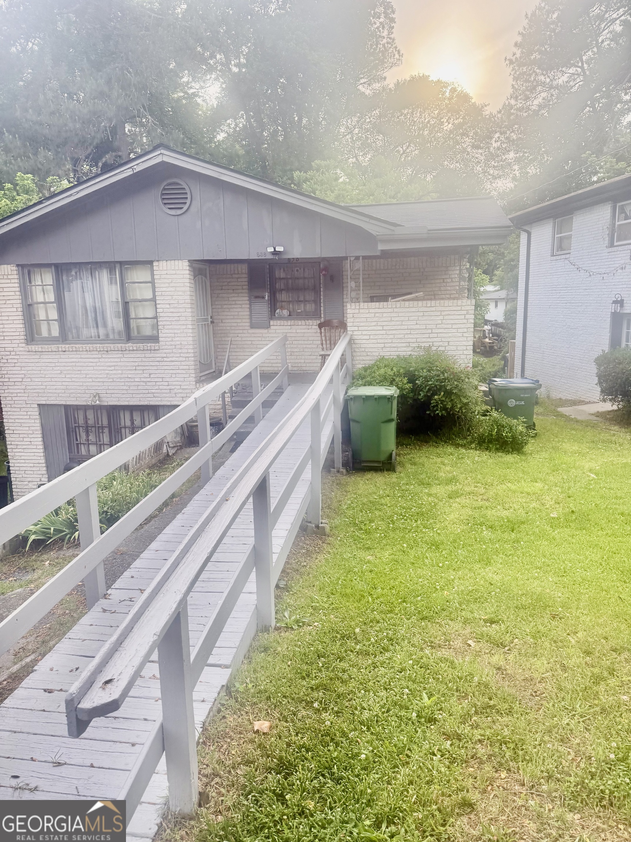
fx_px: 583
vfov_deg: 71.6
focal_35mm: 24
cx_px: 316
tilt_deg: -9.5
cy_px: 421
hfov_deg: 56.8
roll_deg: +0.5
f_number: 1.78
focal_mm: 6.76
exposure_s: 1/602
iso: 100
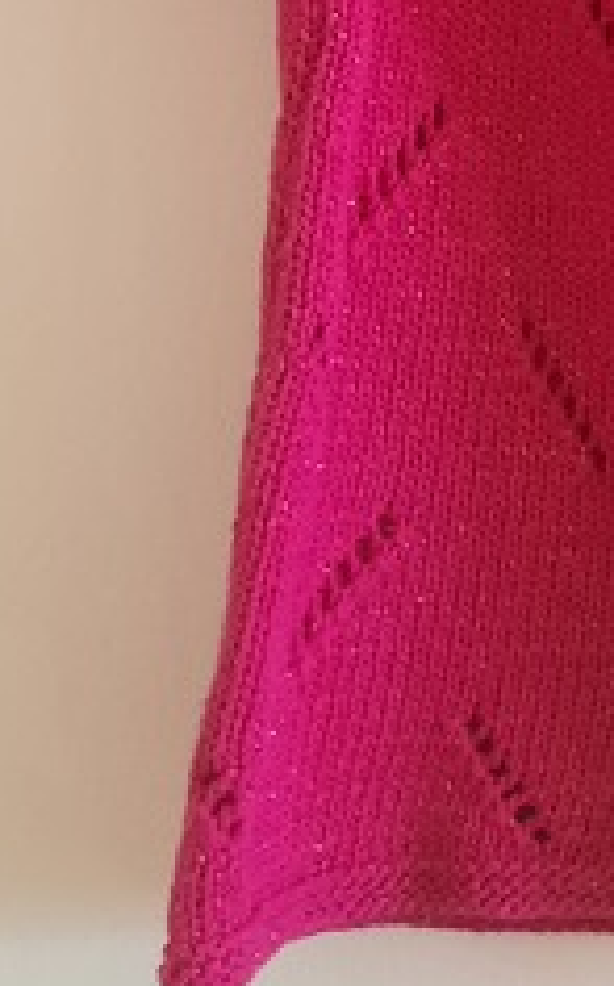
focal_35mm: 90
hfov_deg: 13.0
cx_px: 1136
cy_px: -230
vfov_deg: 21.3
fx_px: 2416
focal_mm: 4.6
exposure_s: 1/60
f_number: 2
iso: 400
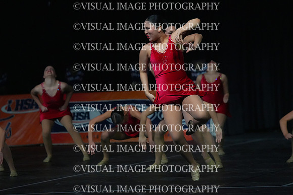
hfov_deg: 8.2
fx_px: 2035
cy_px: 98
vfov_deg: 5.5
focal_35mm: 250
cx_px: 146
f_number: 5
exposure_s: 1/1000
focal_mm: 250
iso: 12800
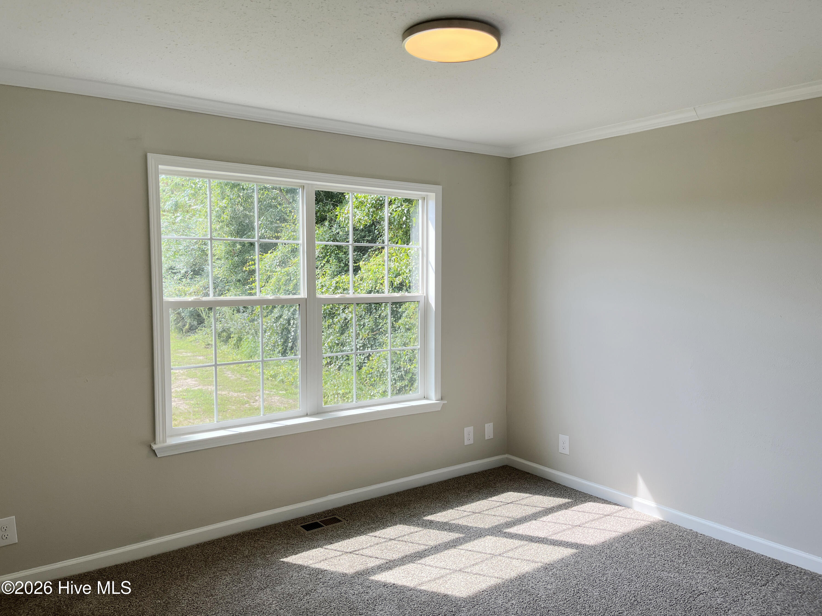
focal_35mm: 26
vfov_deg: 53.1
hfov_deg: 67.3
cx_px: 411
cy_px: 308
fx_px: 617
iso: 50
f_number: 1.6
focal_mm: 5.1
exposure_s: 1/506
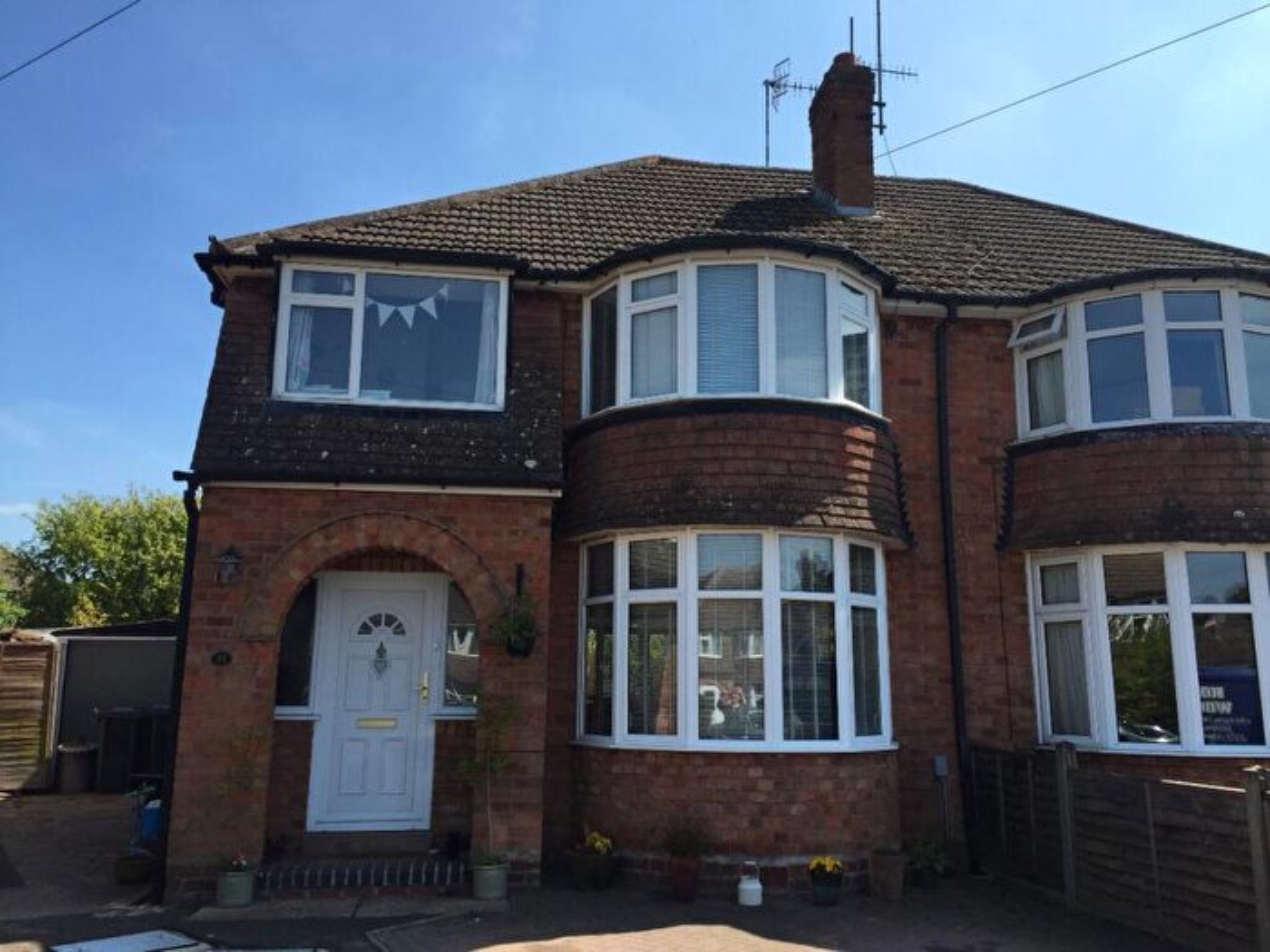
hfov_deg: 61.7
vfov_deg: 48.2
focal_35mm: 29
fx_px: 1064
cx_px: 635
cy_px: 476
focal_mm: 4.15
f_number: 2.2
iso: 32
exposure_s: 1/1276
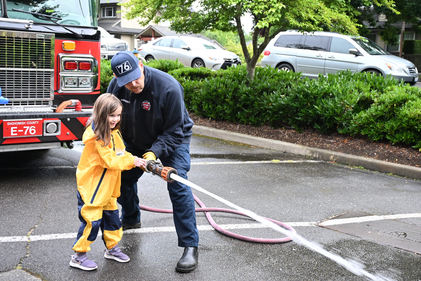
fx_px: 509
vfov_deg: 30.9
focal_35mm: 44
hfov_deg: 45.0
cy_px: 140
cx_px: 210
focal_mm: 29
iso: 900
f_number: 4.8
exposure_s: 1/250
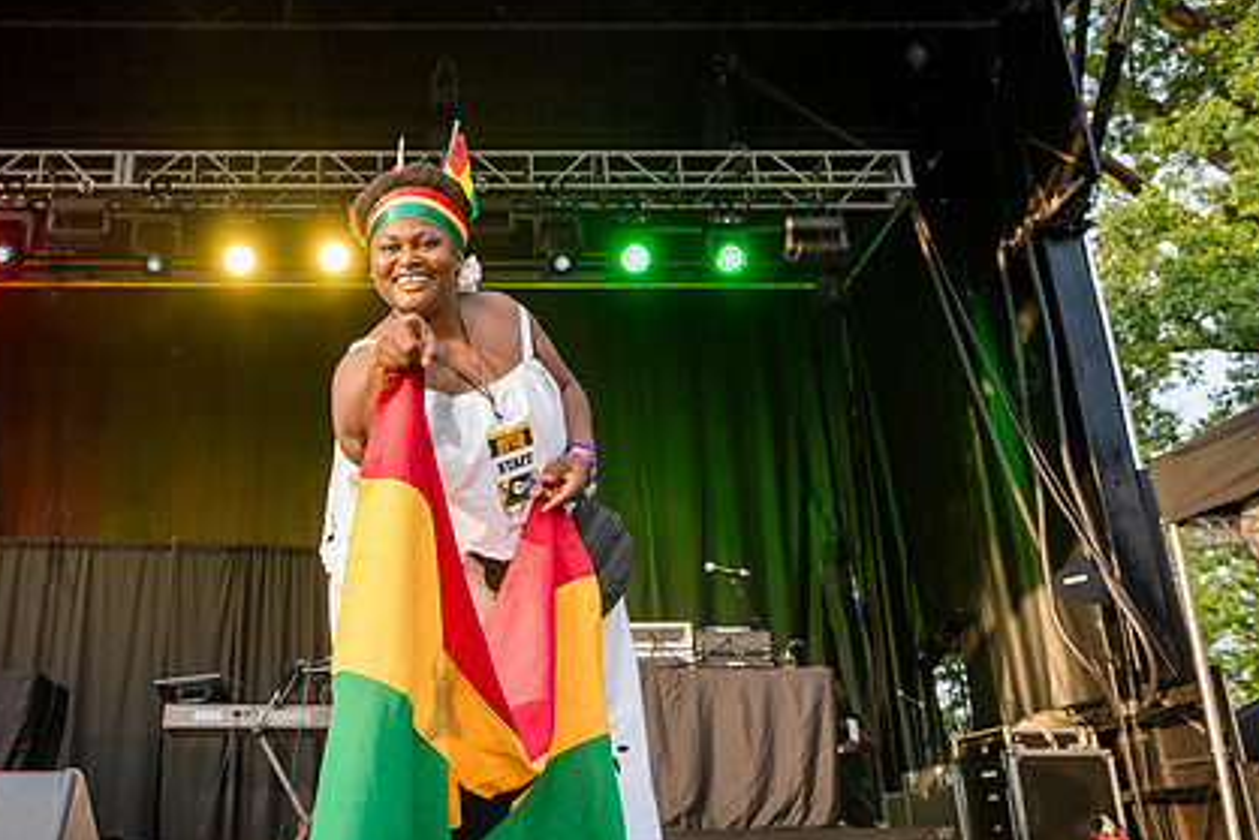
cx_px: 399
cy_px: 349
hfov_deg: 51.9
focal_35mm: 36
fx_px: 1259
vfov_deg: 36.8
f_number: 4.5
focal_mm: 24
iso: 1000
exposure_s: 1/500
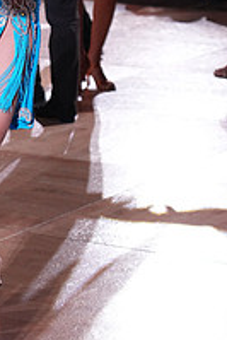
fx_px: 2011
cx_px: -84
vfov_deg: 9.5
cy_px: -60
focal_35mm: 213
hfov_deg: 6.4
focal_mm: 73
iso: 2000
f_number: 4
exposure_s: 1/400
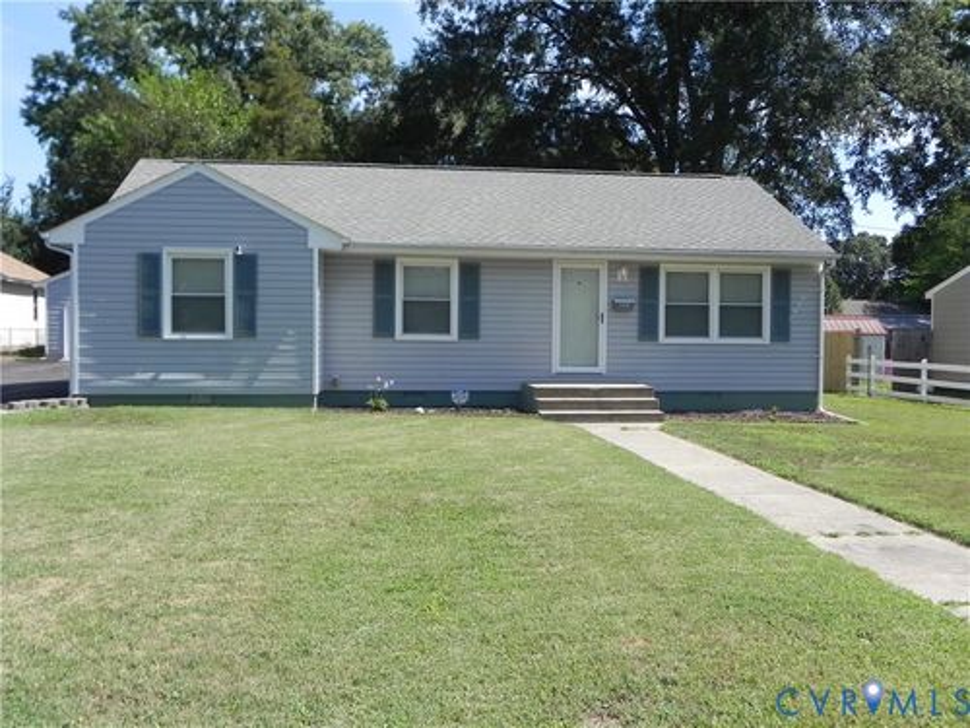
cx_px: 485
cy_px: 364
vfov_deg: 42.9
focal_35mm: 33
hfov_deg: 55.4
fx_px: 925
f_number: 2.8
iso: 160
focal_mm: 5.9
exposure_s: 1/1181
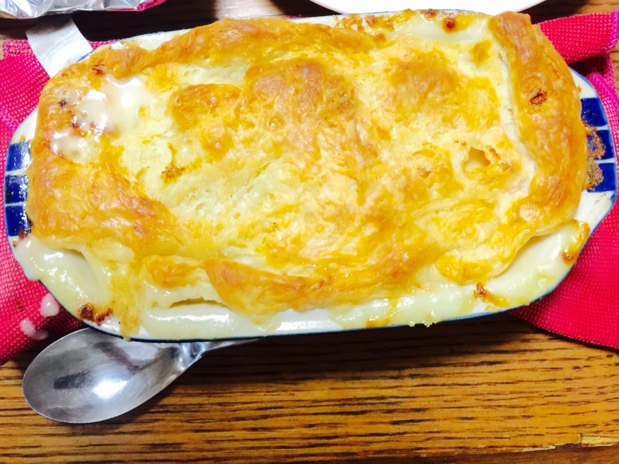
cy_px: 216
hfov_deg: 58.4
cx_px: 308
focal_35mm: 31
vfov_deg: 45.4
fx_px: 554
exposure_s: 1/15
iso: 100
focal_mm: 4.15
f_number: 2.2
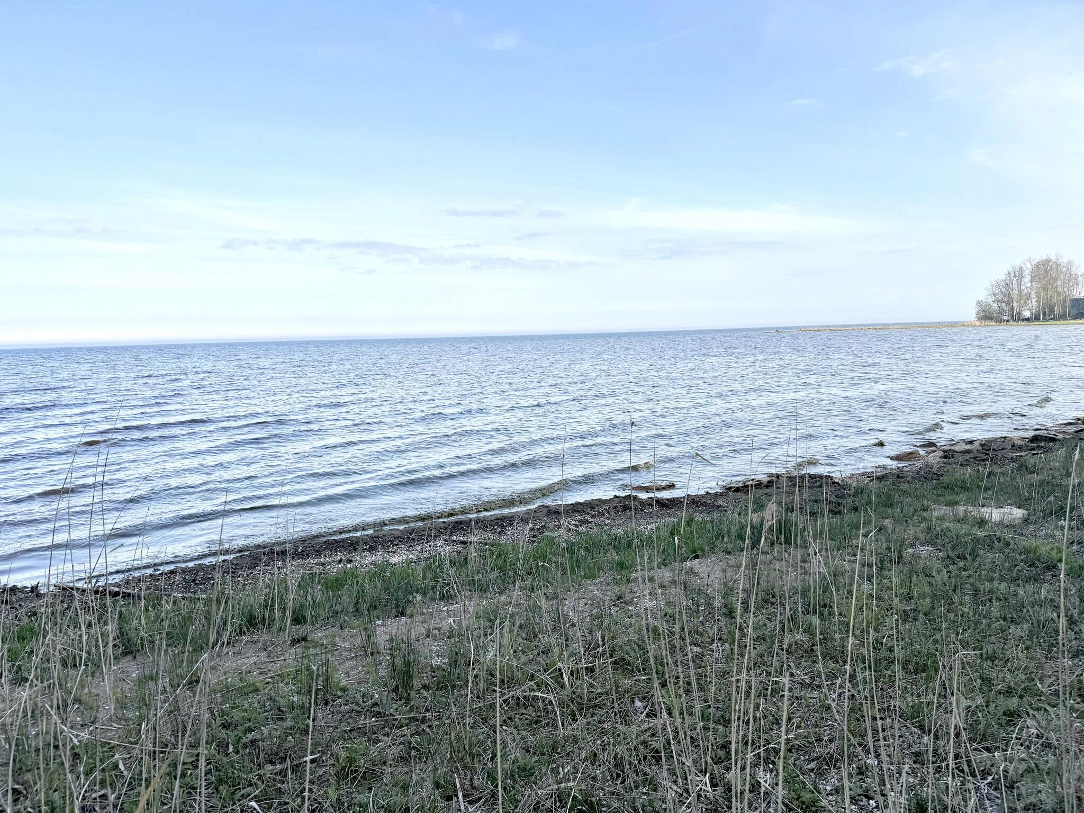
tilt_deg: -6.3
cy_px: 406
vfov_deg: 56.8
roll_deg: +2.2
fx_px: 752
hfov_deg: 71.6
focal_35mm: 24
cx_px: 542
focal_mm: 6.76
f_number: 1.78
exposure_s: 1/4049
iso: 80
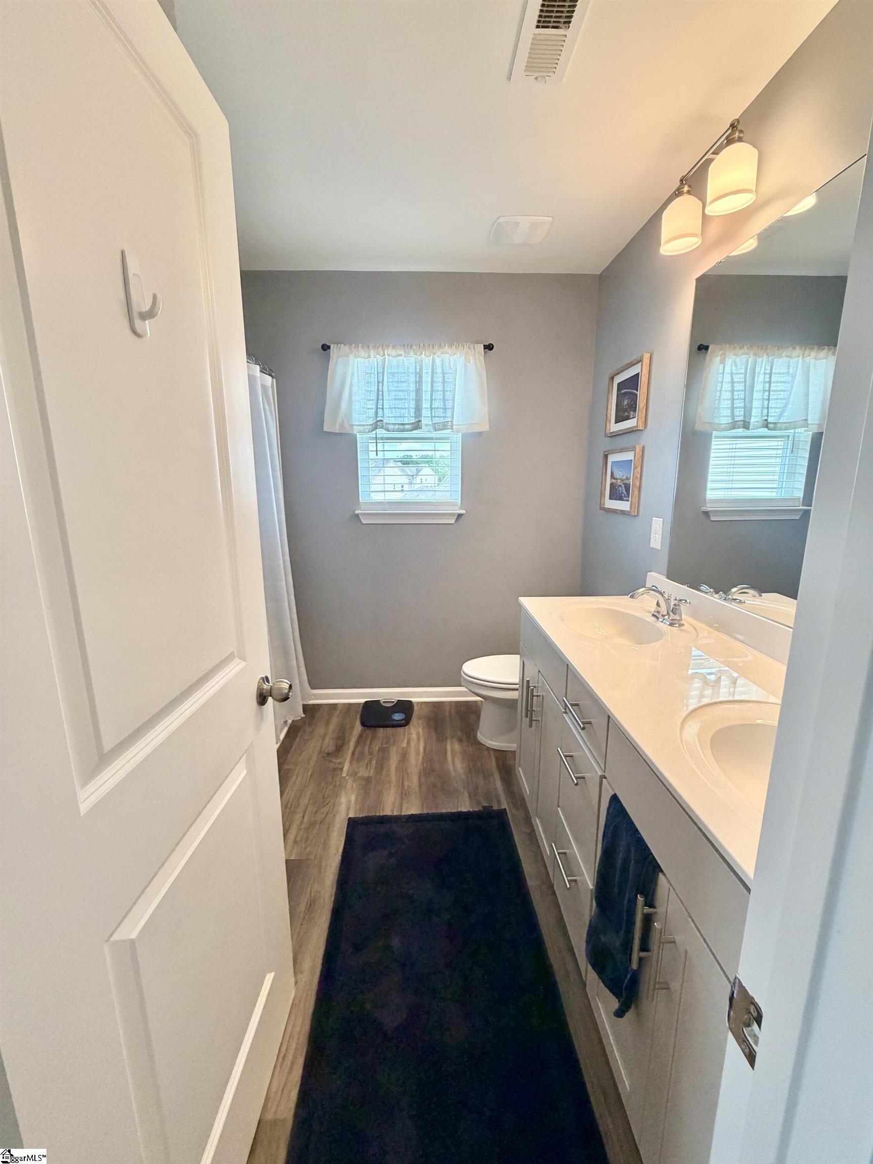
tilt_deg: -11.4
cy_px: 582
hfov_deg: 85.7
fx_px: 471
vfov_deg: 102.1
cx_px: 436
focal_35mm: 14
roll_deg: +0.3
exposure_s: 1/120
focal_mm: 2.22
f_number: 2.2
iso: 320
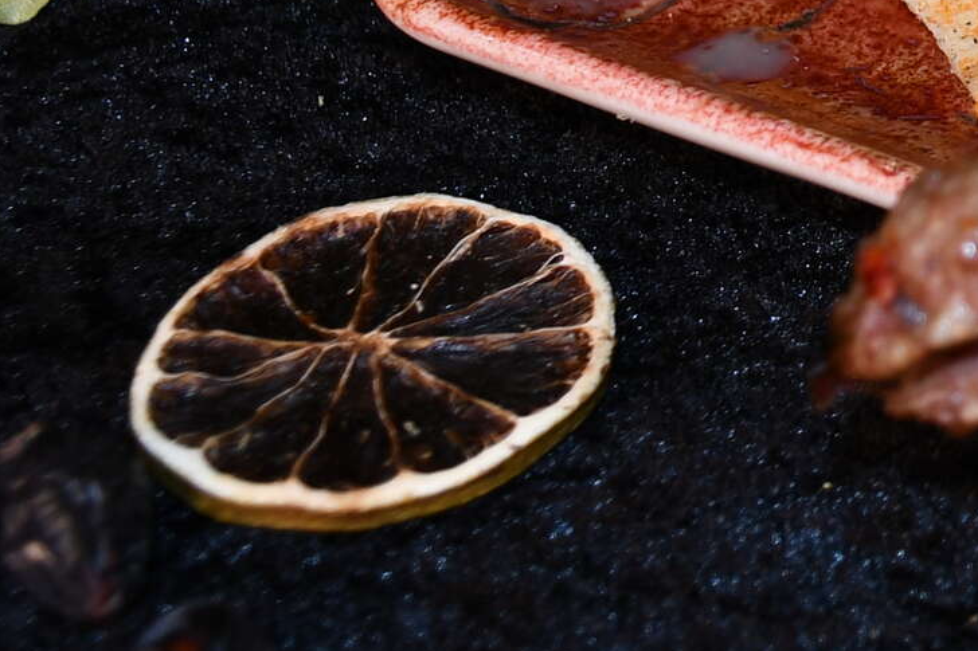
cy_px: -330
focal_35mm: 136
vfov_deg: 9.8
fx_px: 3694
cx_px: 1730
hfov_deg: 13.6
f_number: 3.5
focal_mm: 22
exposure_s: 1/250
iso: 125
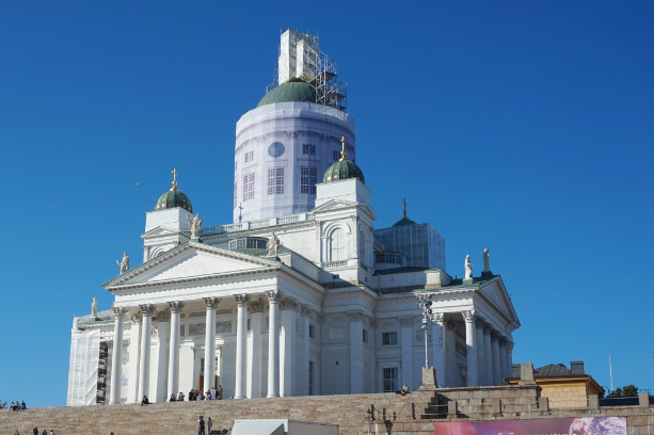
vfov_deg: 28.5
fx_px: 853
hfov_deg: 41.5
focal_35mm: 47
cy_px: 279
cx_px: 229
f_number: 6.3
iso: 100
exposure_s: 1/640
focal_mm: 24
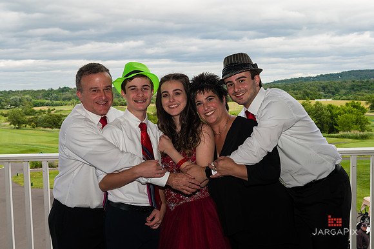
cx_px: 187
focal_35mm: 48
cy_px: 124
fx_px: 498
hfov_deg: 41.1
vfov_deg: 28.0
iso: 200
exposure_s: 1/200
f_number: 11
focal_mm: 48
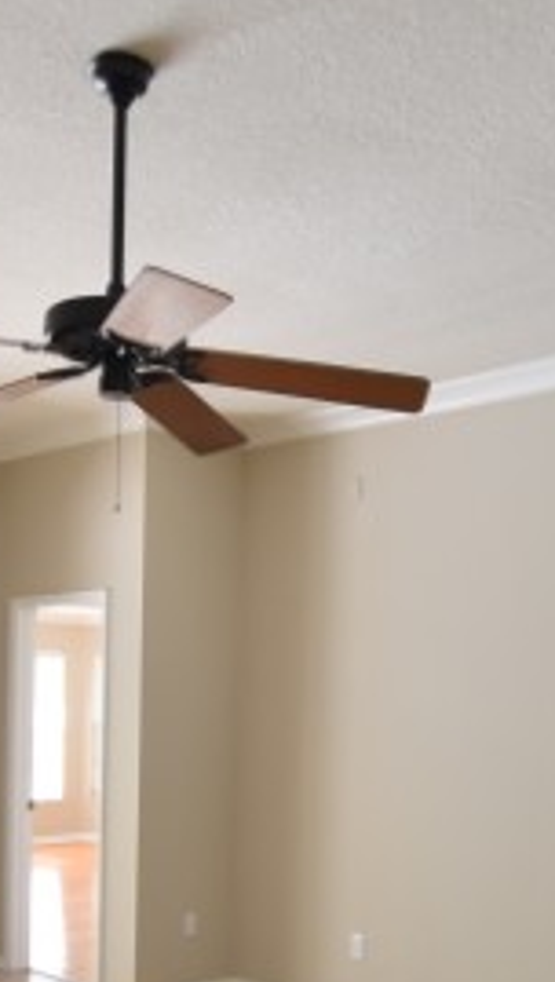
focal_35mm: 42
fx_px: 1095
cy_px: 668
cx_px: 325
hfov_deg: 28.4
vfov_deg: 47.4
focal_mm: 10
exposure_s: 1/60
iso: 500
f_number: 4
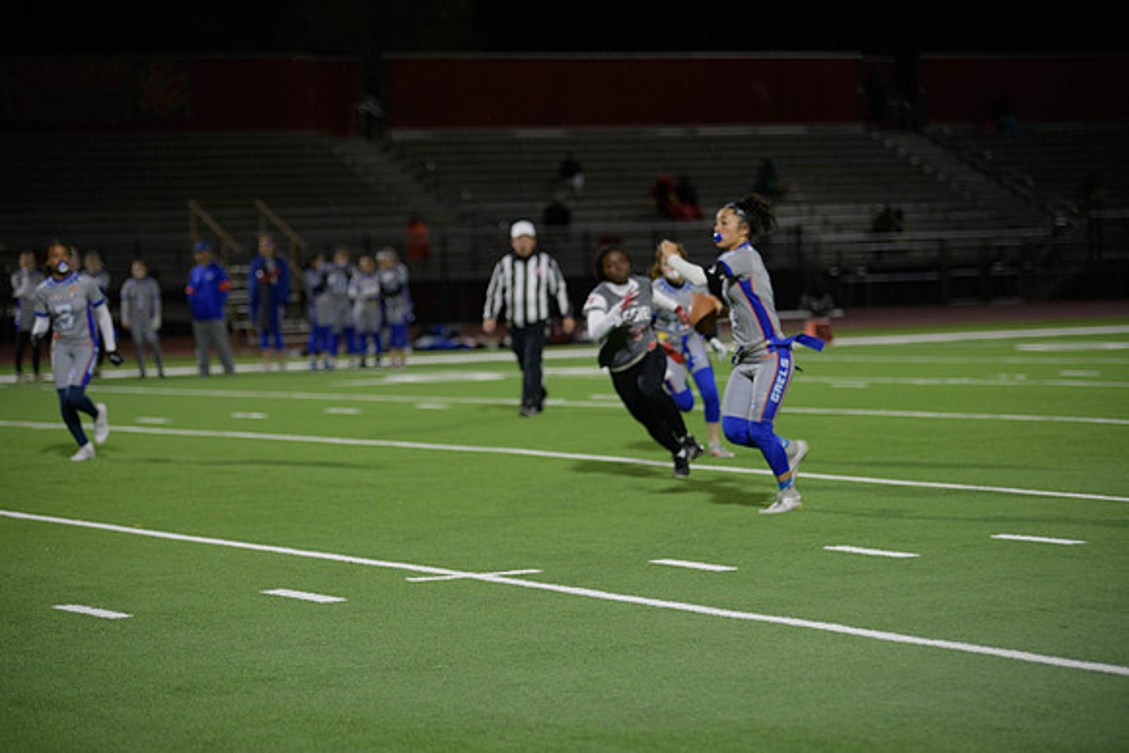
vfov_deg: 11.4
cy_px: 376
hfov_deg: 17.1
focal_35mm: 120
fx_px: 3764
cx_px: 564
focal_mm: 120
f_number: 2.8
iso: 640
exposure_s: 1/200
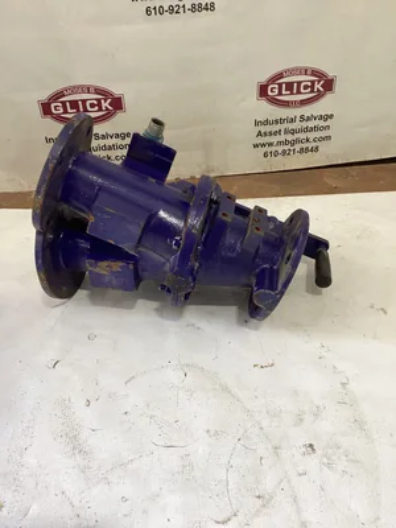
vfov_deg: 58.4
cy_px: 264
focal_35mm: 31
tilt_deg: -35.7
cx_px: 198
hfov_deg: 45.4
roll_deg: +4.3
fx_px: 473
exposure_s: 1/50
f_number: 2.4
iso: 80
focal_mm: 3.3
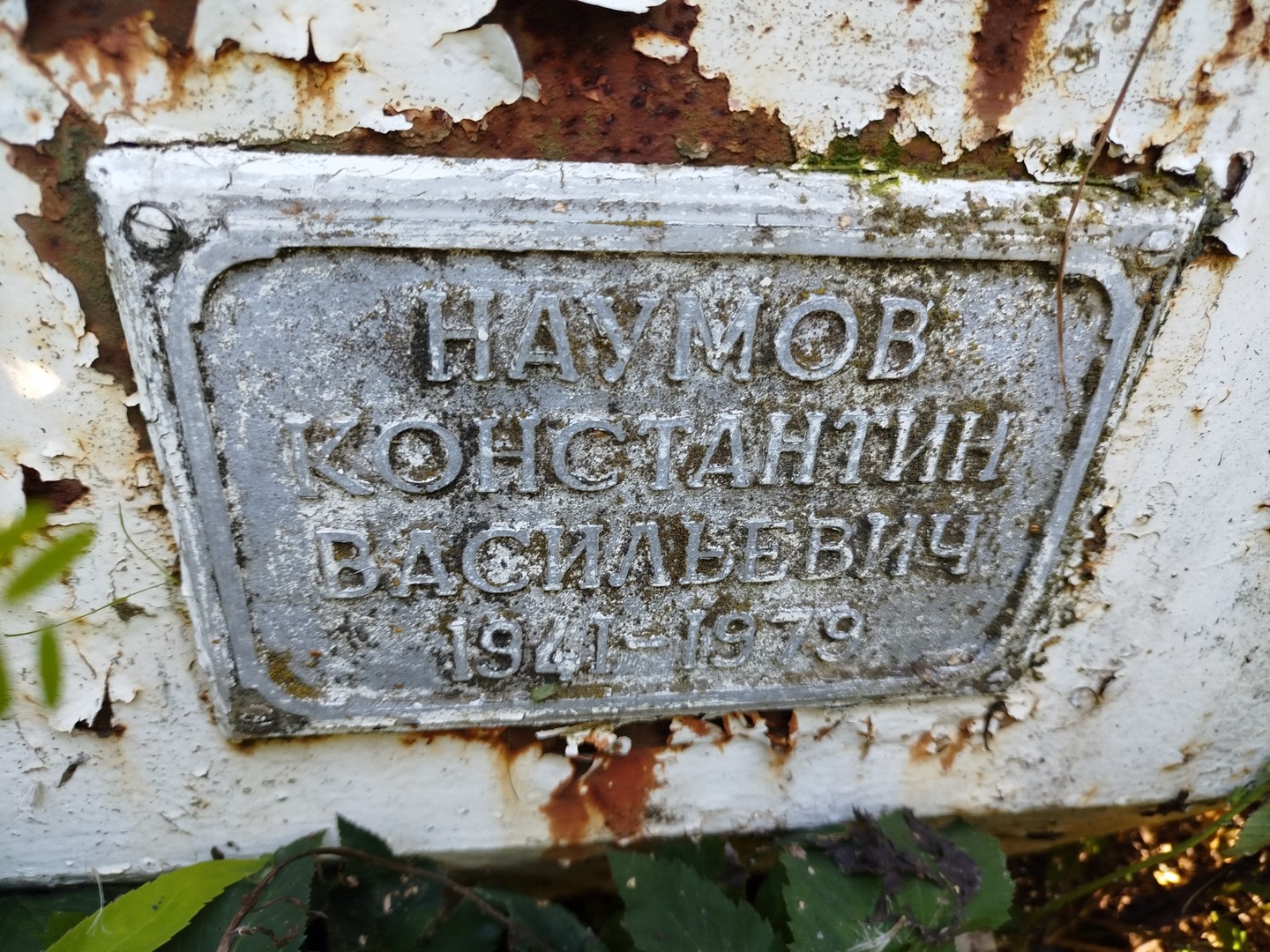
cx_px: 635
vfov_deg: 56.8
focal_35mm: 24
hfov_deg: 71.6
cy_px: 476
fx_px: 881
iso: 100
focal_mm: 5.31
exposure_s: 1/50
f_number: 1.7
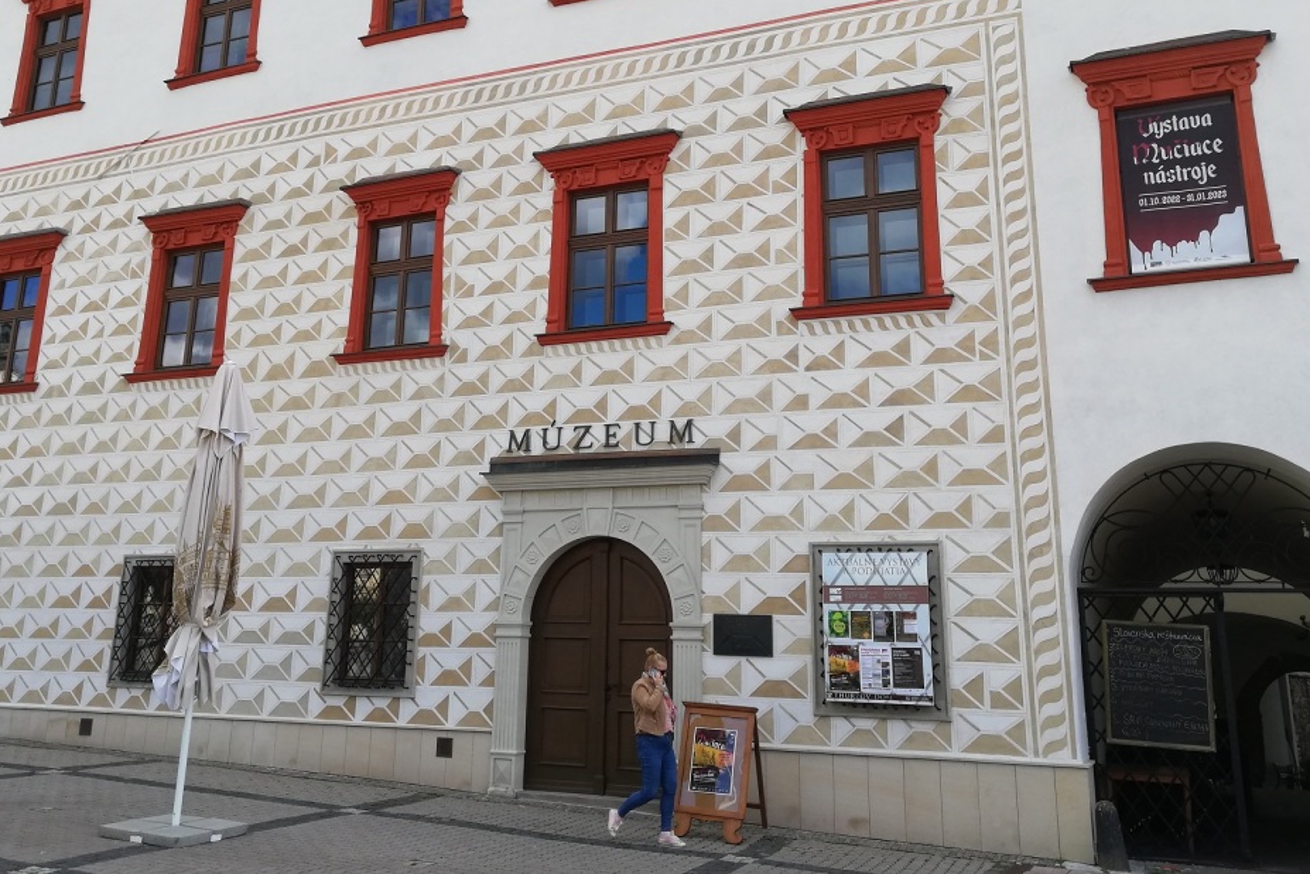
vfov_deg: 37.5
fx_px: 1274
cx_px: 585
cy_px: 310
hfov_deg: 54.3
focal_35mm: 35
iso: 50
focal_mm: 3.81
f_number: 2.2
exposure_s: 1/512
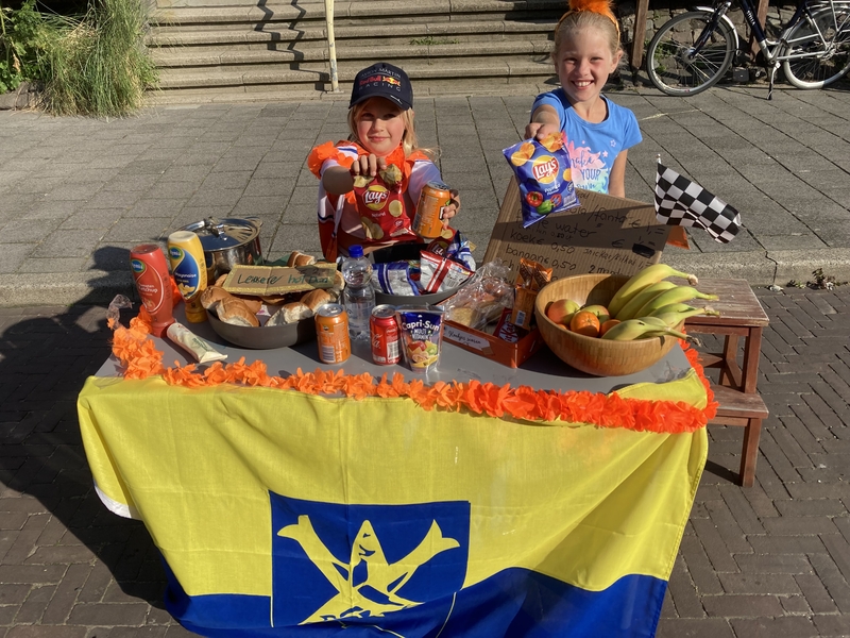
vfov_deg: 49.7
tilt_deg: -27.5
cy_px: 319
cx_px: 425
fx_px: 688
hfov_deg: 63.4
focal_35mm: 28
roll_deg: +1.7
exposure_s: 1/2288
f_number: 1.8
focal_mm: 3.99
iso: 20
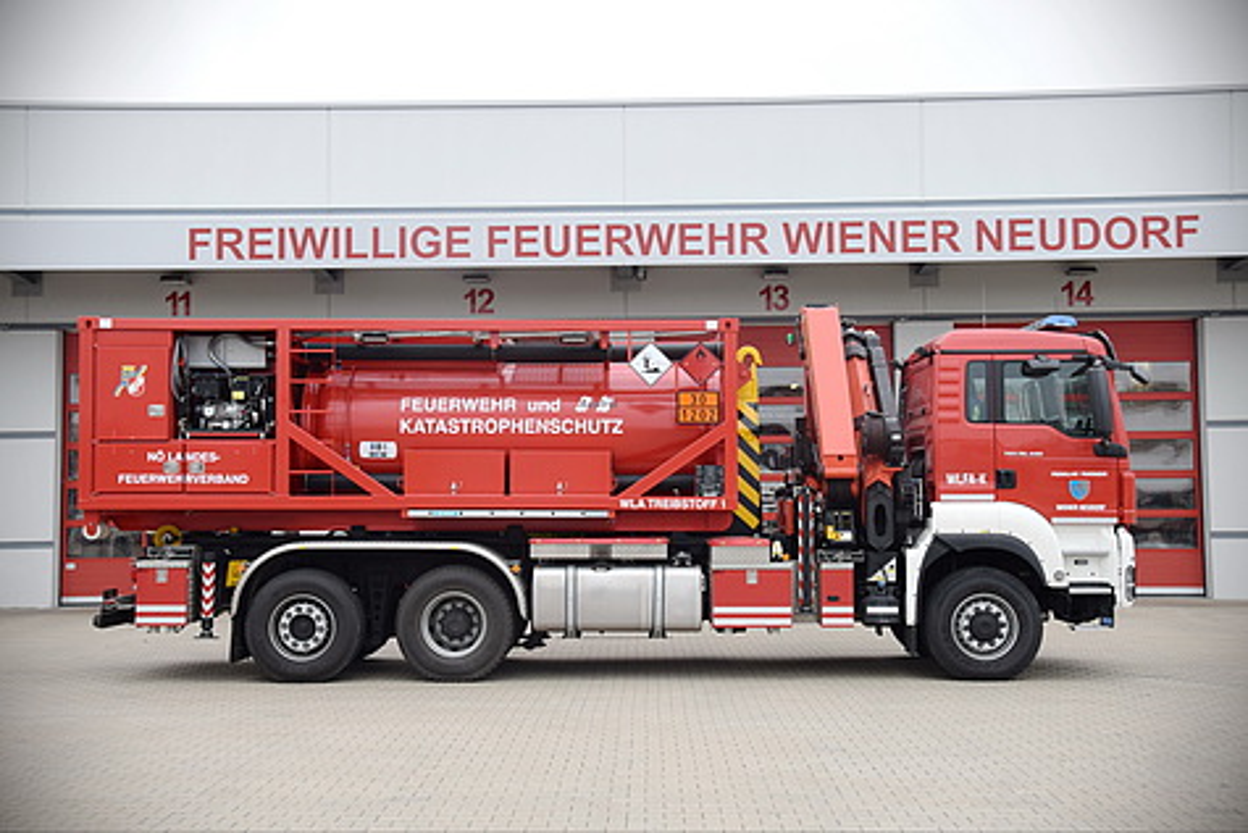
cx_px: 624
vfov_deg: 28.1
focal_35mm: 48
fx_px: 1664
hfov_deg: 41.1
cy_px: 416
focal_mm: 32
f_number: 7.1
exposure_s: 1/200
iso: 400
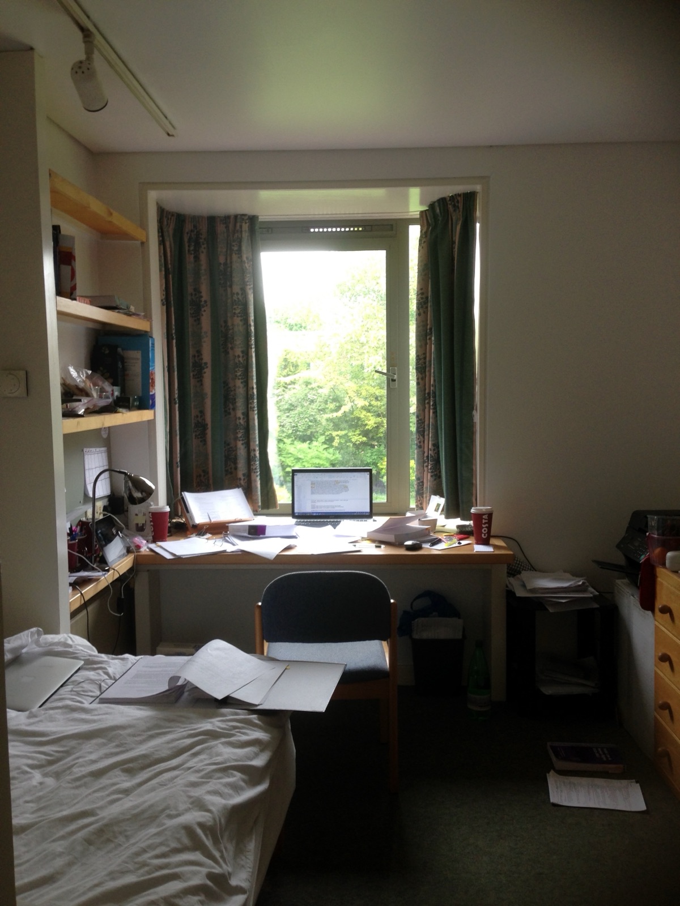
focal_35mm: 33
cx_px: 340
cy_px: 453
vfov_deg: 55.4
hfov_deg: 42.9
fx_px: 864
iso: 64
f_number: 2.4
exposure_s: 1/40
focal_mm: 4.13
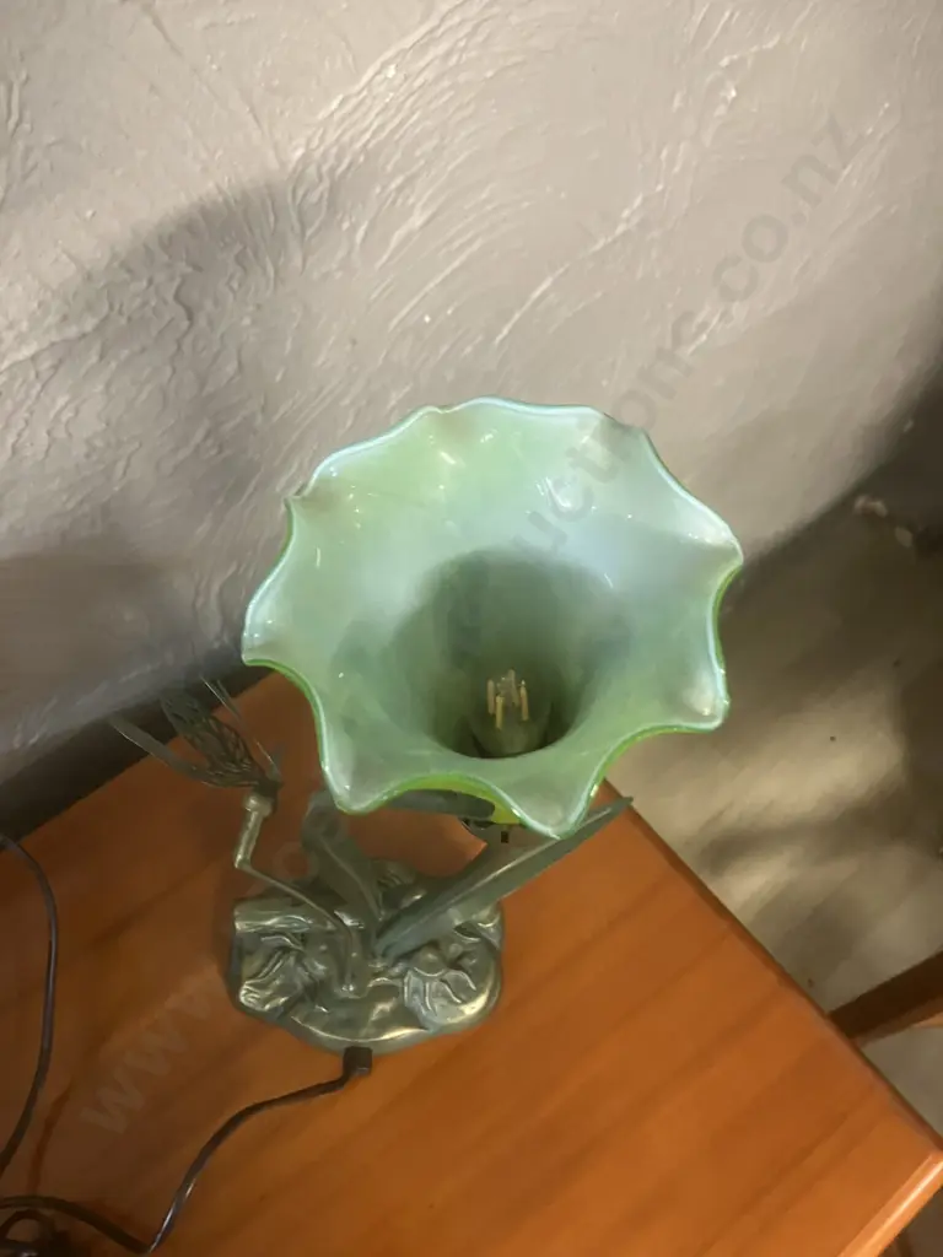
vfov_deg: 63.4
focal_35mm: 28
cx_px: 472
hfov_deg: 49.7
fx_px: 1017
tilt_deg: -59.0
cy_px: 628
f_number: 1.8
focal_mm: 3.99
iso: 400
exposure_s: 1/33
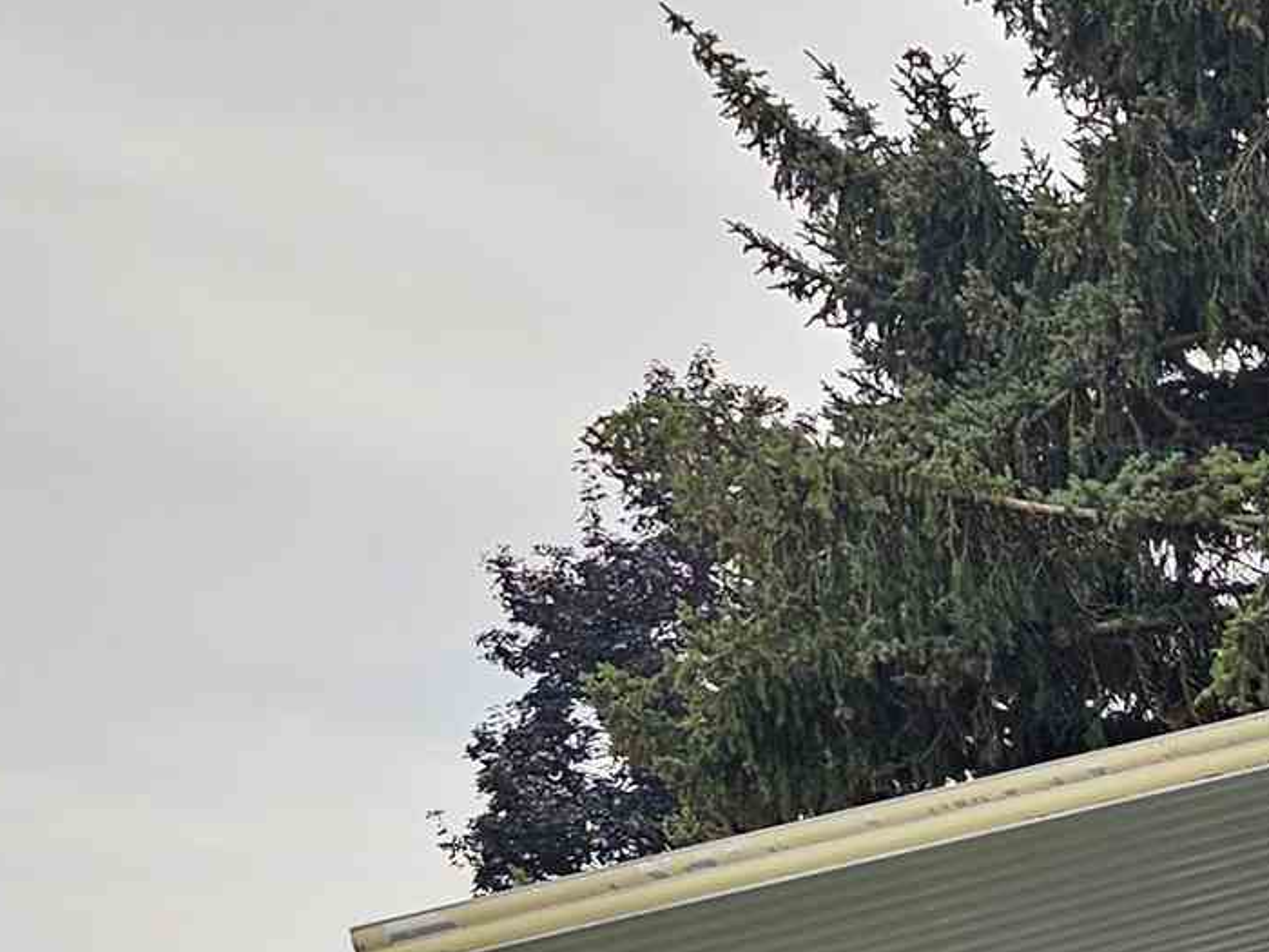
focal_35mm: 101
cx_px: 2355
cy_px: 1607
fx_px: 3703
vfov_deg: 13.4
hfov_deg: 16.1
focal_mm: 6.3
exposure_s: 1/222
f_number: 1.7
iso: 10
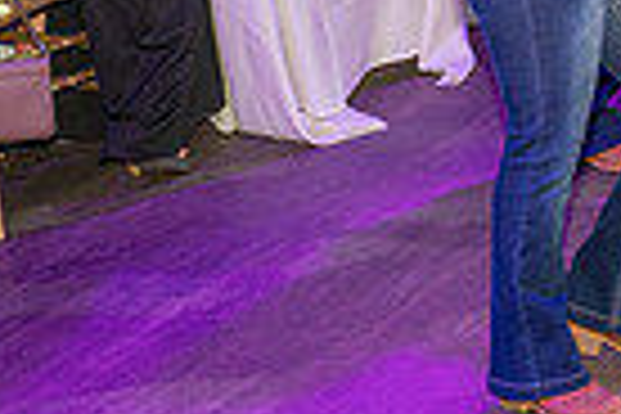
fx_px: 2691
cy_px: -295
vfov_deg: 8.5
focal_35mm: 156
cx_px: 1224
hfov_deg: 11.8
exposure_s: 1/200
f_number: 4
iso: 1000
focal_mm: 37
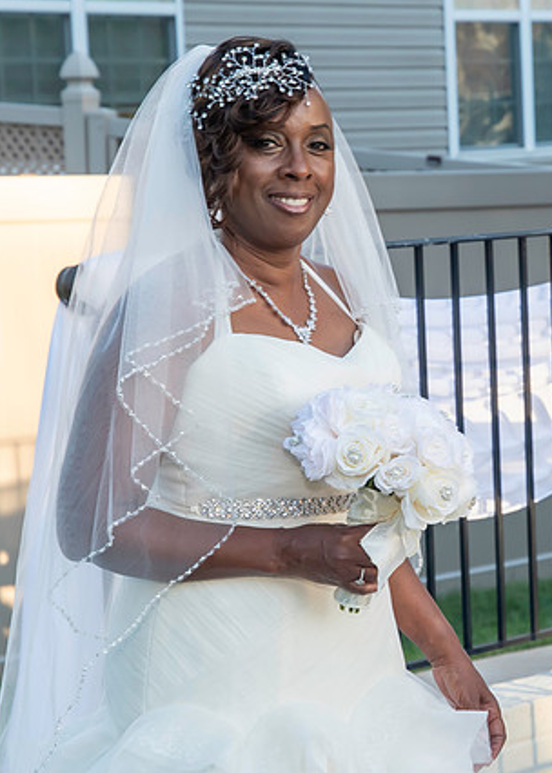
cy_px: 400
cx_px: 455
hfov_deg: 9.1
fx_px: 3448
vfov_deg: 12.8
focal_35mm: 157
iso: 400
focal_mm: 52
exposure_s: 1/250
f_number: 5.6
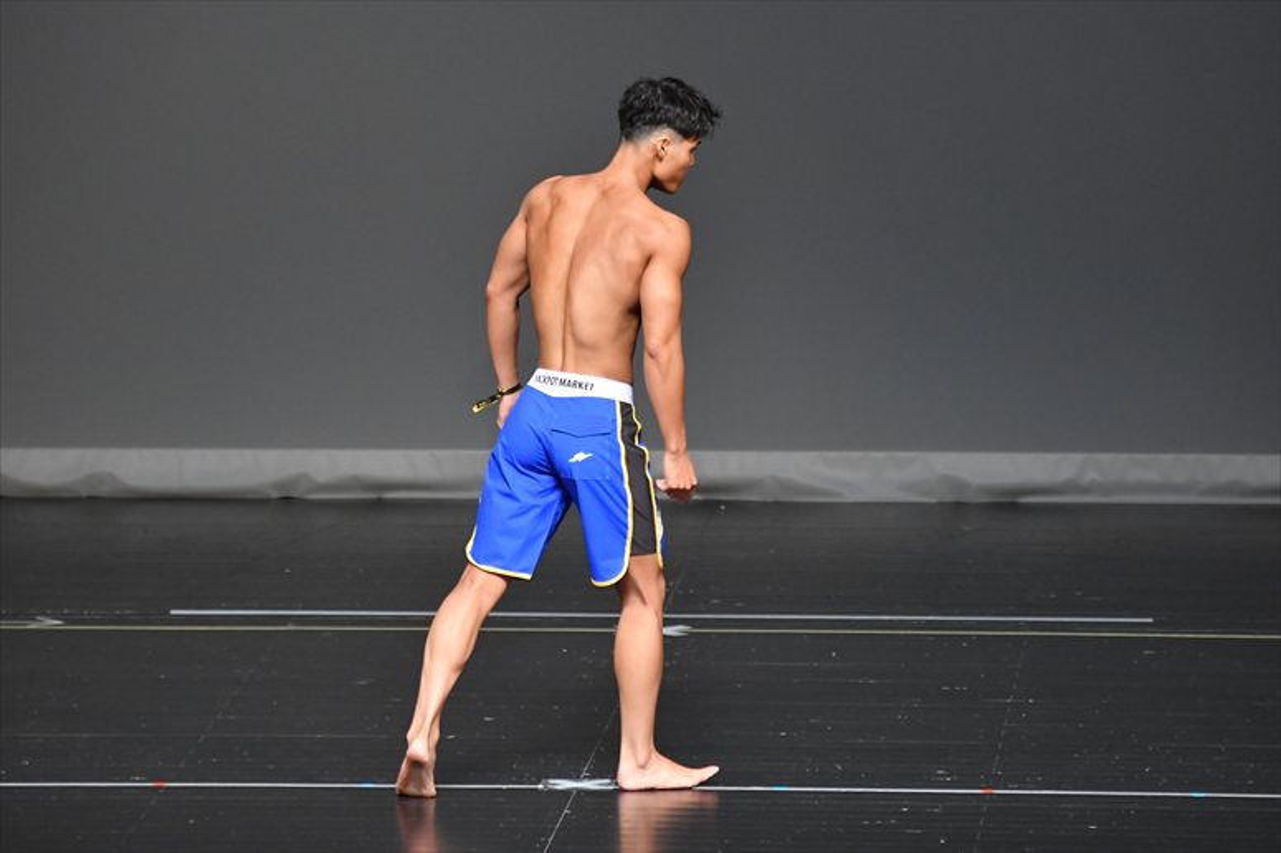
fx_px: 11203
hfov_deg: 6.5
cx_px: 640
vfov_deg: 4.4
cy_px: 426
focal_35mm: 315
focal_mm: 210
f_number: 5.6
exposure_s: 1/400
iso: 3200
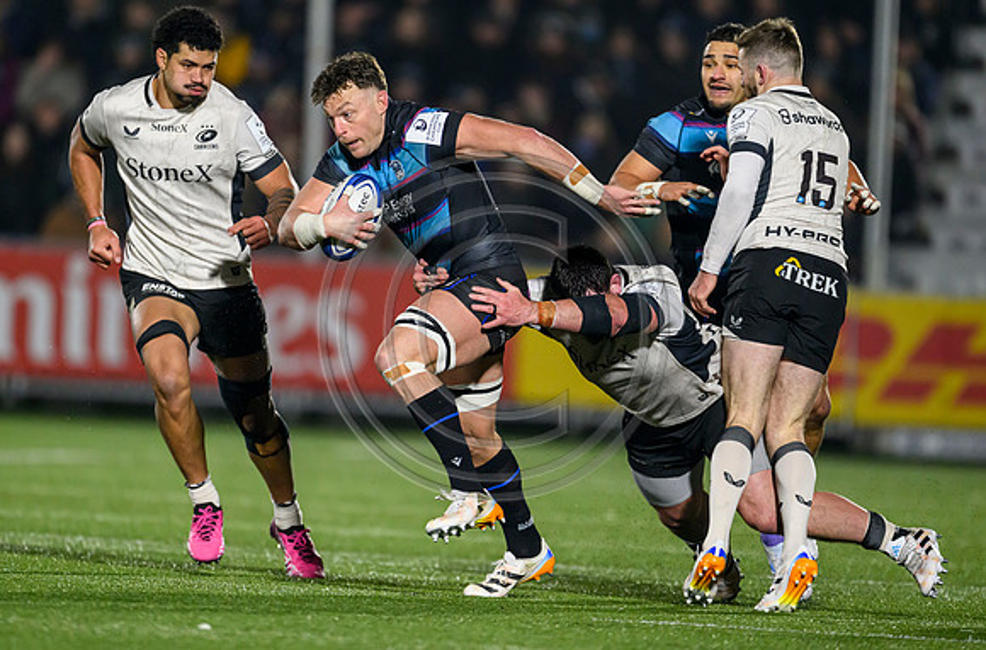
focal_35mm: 607
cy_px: 351
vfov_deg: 2.2
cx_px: 457
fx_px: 16567
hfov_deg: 3.4
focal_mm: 560
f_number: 4
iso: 5000
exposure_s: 1/1600
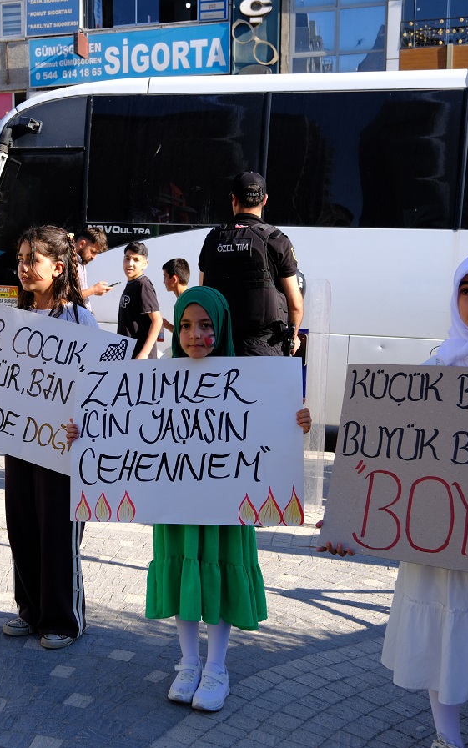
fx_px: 918
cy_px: 372
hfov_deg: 28.0
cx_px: 92
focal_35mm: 45
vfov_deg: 44.4
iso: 125
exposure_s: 1/400
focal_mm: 19.2
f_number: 4
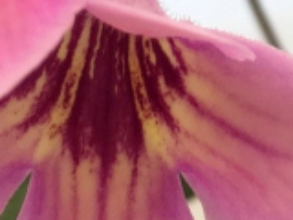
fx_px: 1227
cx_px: 253
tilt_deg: -12.6
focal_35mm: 145
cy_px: -106
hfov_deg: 13.5
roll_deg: -3.1
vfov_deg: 9.9
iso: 32
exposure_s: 1/100
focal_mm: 4.15
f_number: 2.2
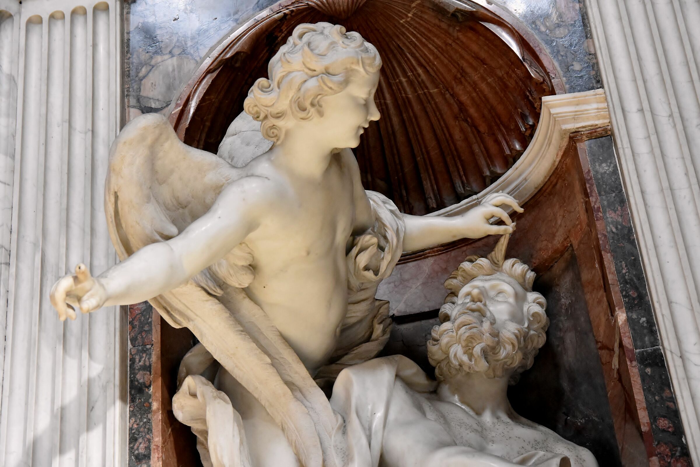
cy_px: 234
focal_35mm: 75
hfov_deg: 27.0
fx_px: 1458
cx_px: 350
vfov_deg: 18.2
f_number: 4
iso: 3200
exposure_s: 1/60
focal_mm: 50
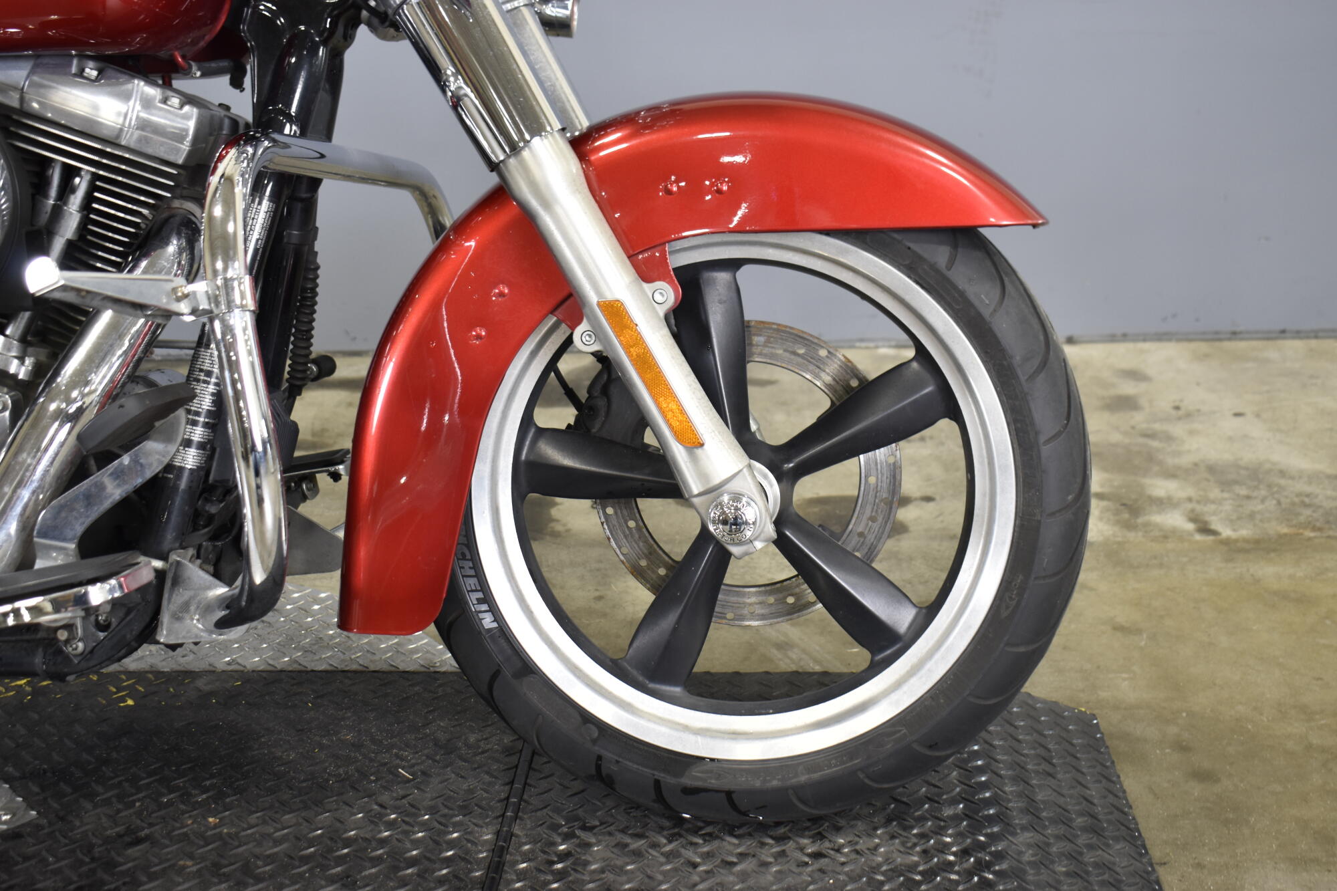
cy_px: 446
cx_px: 668
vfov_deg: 30.8
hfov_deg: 45.0
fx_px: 1615
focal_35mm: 44
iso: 400
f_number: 4.2
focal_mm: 29
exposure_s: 1/15
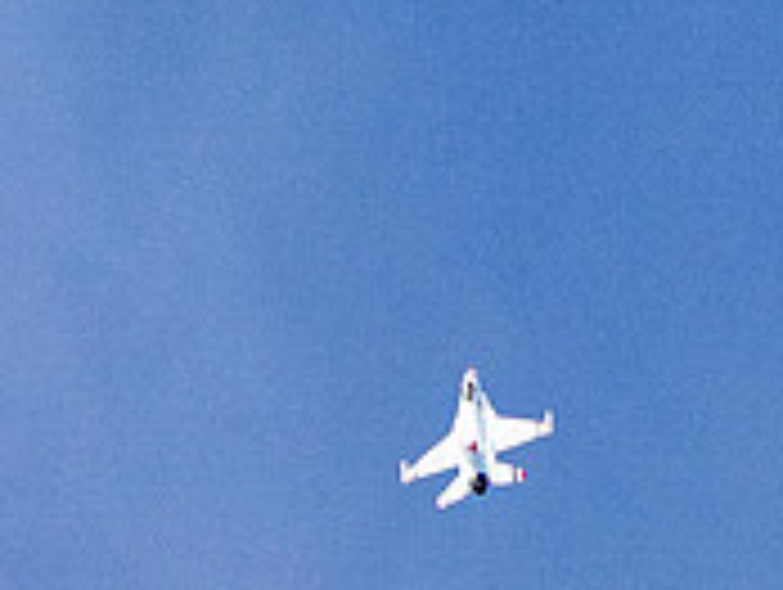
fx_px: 75858
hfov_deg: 0.6
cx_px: 572
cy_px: 346
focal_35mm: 3349
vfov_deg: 0.4
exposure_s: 1/2000
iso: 800
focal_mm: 400
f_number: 8
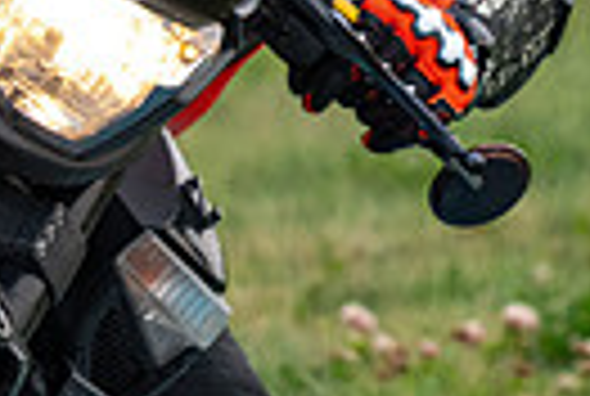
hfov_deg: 0.6
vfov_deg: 0.4
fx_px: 52580
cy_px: -227
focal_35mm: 3201
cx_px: 332
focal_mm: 600
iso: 720
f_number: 6.3
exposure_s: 1/1250
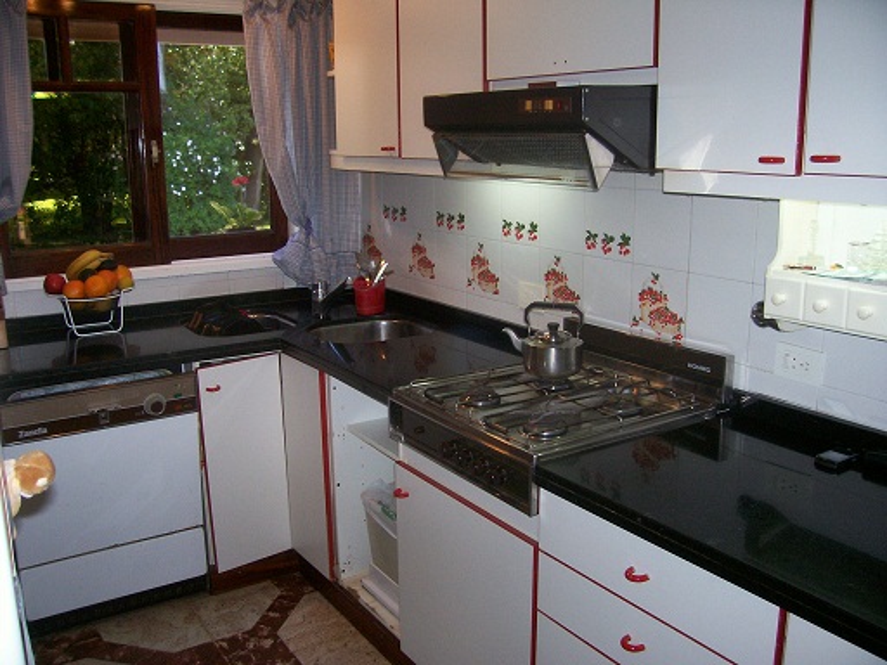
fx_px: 871
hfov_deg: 54.0
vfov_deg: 41.8
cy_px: 332
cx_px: 444
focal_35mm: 34
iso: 140
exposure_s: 1/112
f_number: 2.7
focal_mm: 5.6
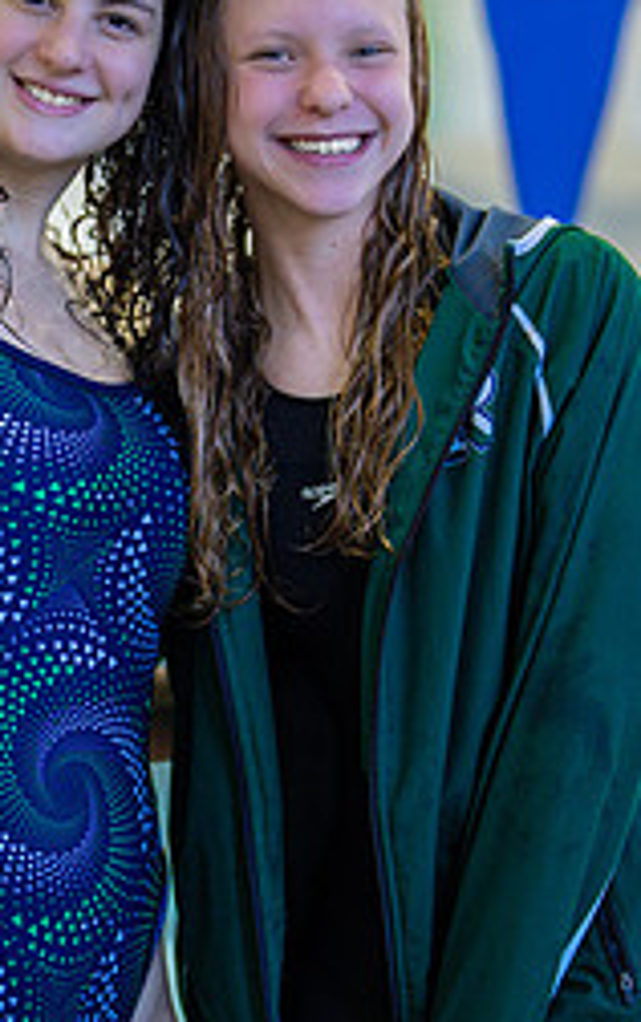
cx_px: 256
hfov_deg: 10.0
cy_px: 492
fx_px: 3653
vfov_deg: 15.9
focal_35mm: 131
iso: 500
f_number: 1.2
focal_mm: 50
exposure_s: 1/500
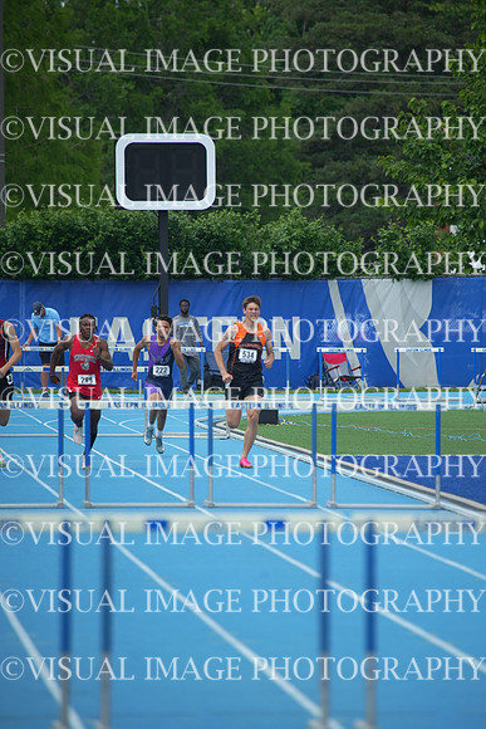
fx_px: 8095
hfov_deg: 3.4
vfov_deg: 5.2
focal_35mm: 400
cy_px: 364
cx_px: 243
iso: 400
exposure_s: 1/1250
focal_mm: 400
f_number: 5.6
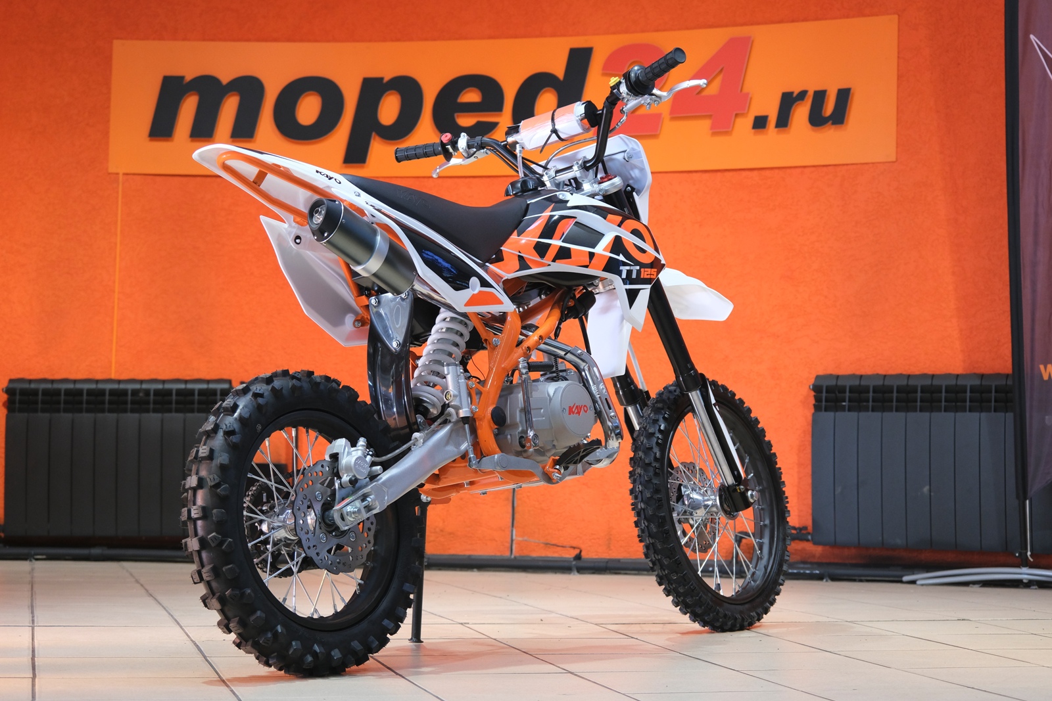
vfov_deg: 21.9
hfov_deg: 32.4
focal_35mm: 62
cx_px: 526
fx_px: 1812
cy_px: 350
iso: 1250
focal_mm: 41.1
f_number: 4
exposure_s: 1/100
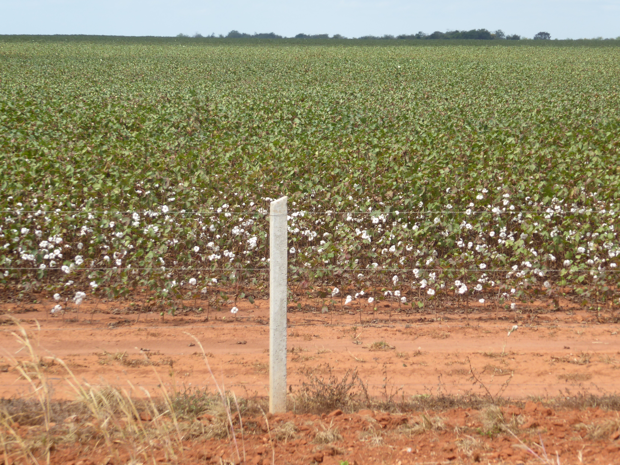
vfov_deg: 7.2
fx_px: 3690
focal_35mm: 206
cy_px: 232
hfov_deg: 9.6
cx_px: 310
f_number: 5.6
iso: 80
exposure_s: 1/200
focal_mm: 33.2
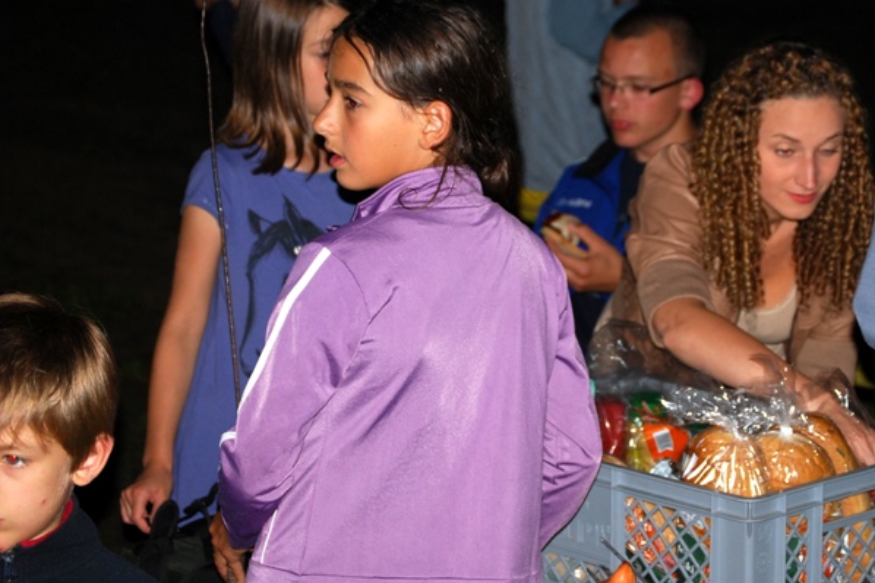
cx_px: 562
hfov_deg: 18.4
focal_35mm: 111
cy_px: 260
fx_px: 2688
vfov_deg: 12.4
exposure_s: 1/60
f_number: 4
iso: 200
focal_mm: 55
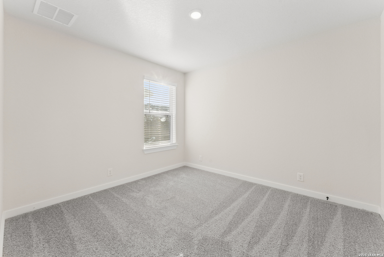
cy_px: 128
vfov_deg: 81.3
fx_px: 149
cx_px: 192
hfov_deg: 104.2
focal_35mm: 14
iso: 250
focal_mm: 14
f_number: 10
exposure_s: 1/40
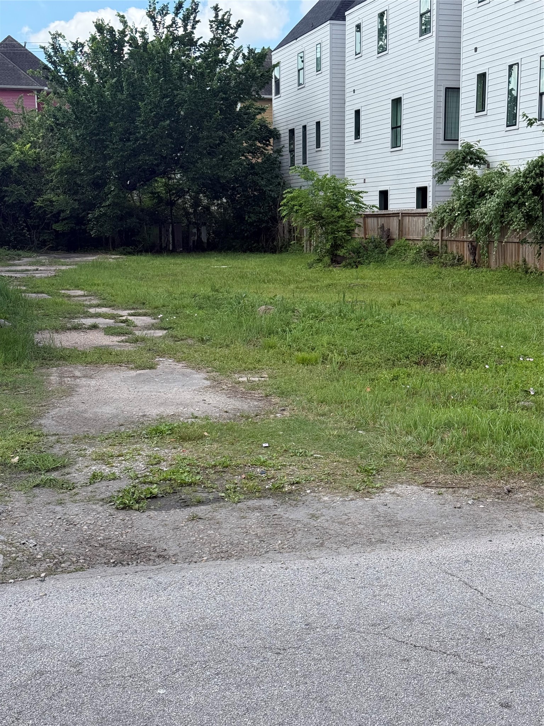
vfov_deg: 39.7
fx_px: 1006
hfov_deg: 30.3
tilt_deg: -7.3
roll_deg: +0.1
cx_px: 272
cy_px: 363
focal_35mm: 48
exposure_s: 1/2667
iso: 100
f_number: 1.78
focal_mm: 6.76
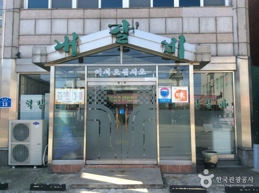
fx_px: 247
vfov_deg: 42.8
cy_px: 96
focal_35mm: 33
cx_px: 130
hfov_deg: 55.4
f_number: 2.4
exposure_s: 1/379
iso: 32
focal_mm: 3.3
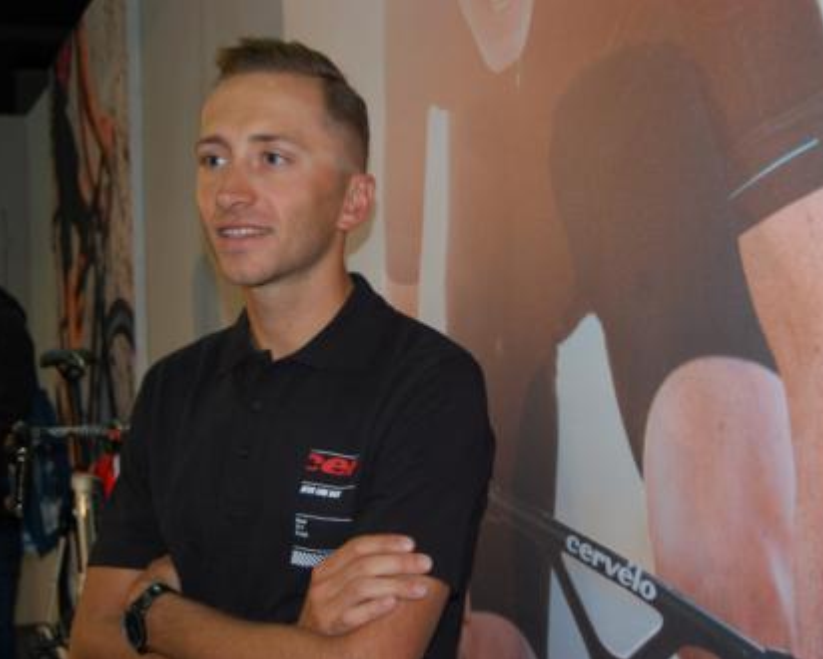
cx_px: 427
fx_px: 1413
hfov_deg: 32.5
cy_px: 330
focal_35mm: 58
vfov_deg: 26.3
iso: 400
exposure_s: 1/60
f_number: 4.5
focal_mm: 34
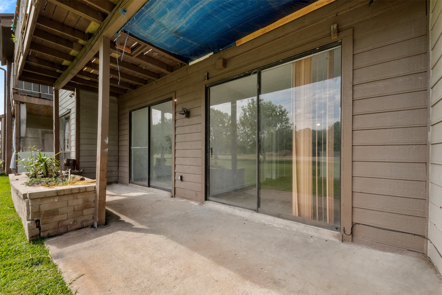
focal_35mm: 14
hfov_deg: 104.3
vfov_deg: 81.2
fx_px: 172
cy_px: 148
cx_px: 221
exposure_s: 1/30
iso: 800
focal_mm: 14
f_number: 9
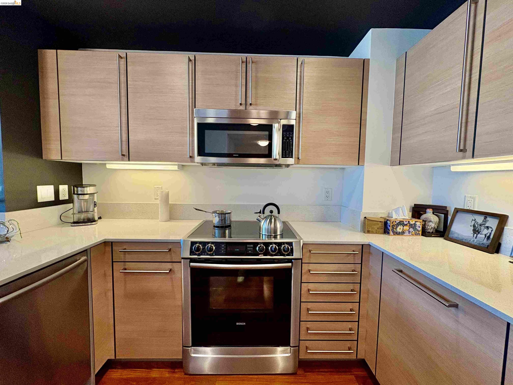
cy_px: 192
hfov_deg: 102.1
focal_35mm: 14
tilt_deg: -3.6
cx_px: 256
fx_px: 207
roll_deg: -1.6
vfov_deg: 85.7
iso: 200
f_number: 2.2
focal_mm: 2.22
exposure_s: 1/120
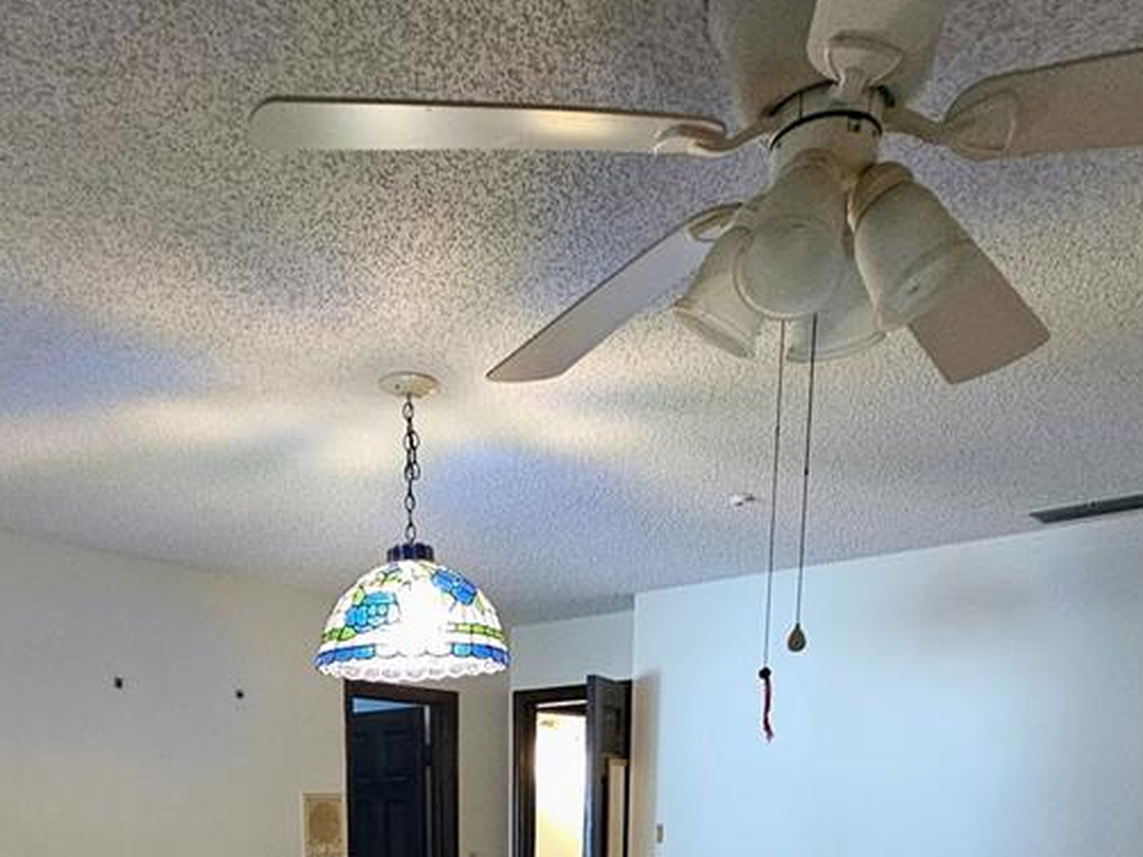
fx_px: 1023
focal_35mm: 31
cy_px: 1075
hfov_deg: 57.9
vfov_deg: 34.4
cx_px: 452
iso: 400
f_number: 2.2
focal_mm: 2.2
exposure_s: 1/30
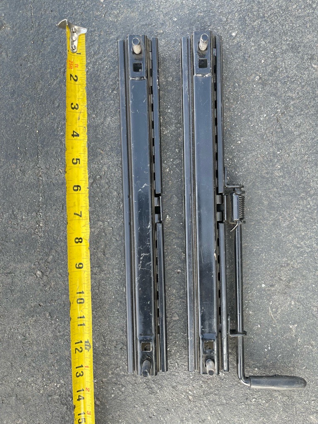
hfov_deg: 53.1
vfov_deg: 67.3
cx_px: 159
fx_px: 318
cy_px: 212
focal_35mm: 26
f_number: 1.6
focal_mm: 5.1
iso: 32
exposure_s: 1/166
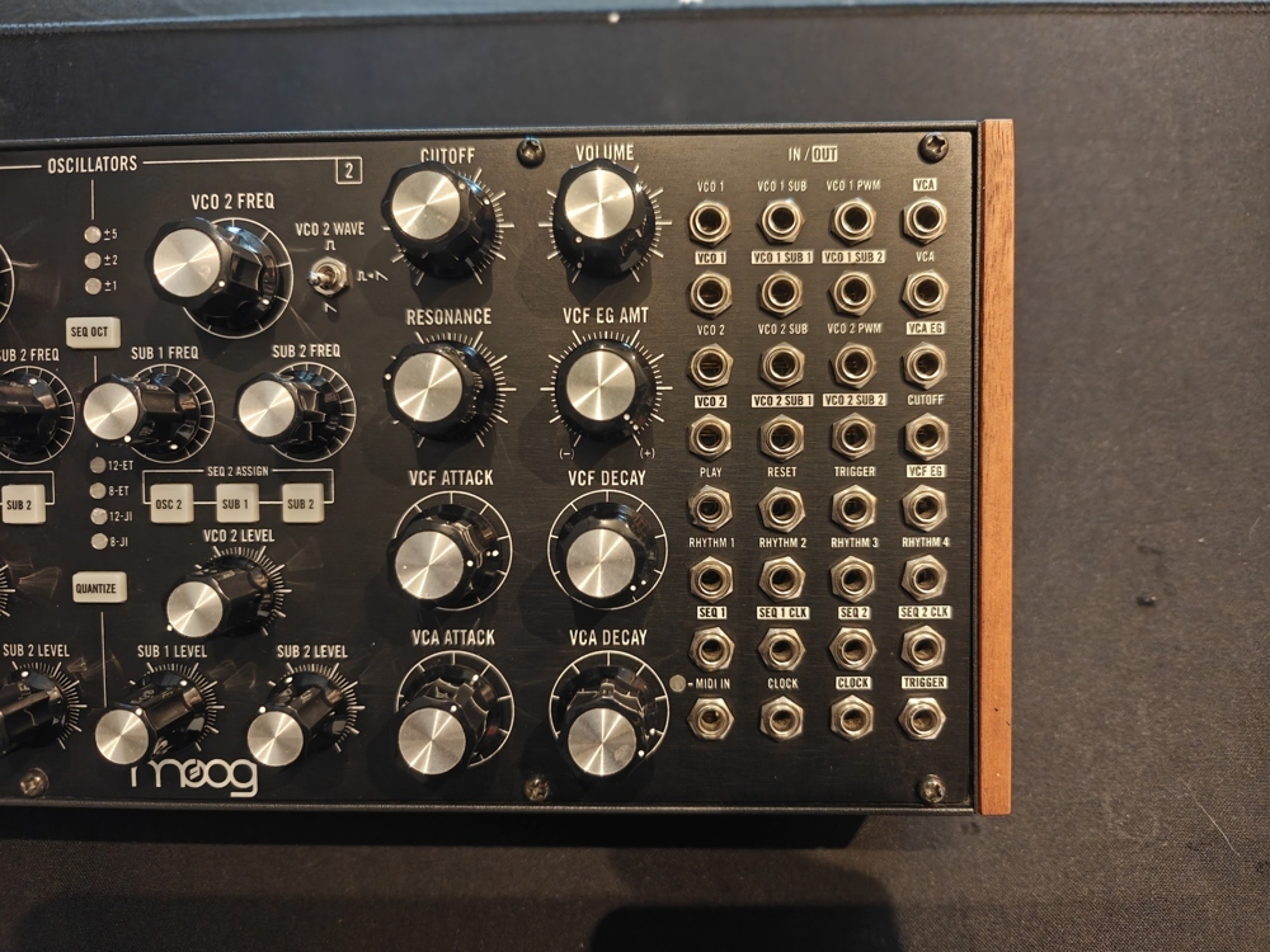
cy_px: 476
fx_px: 844
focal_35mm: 23
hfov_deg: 73.9
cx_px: 635
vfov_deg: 58.9
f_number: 1.6
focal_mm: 6.06
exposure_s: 1/38
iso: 2000
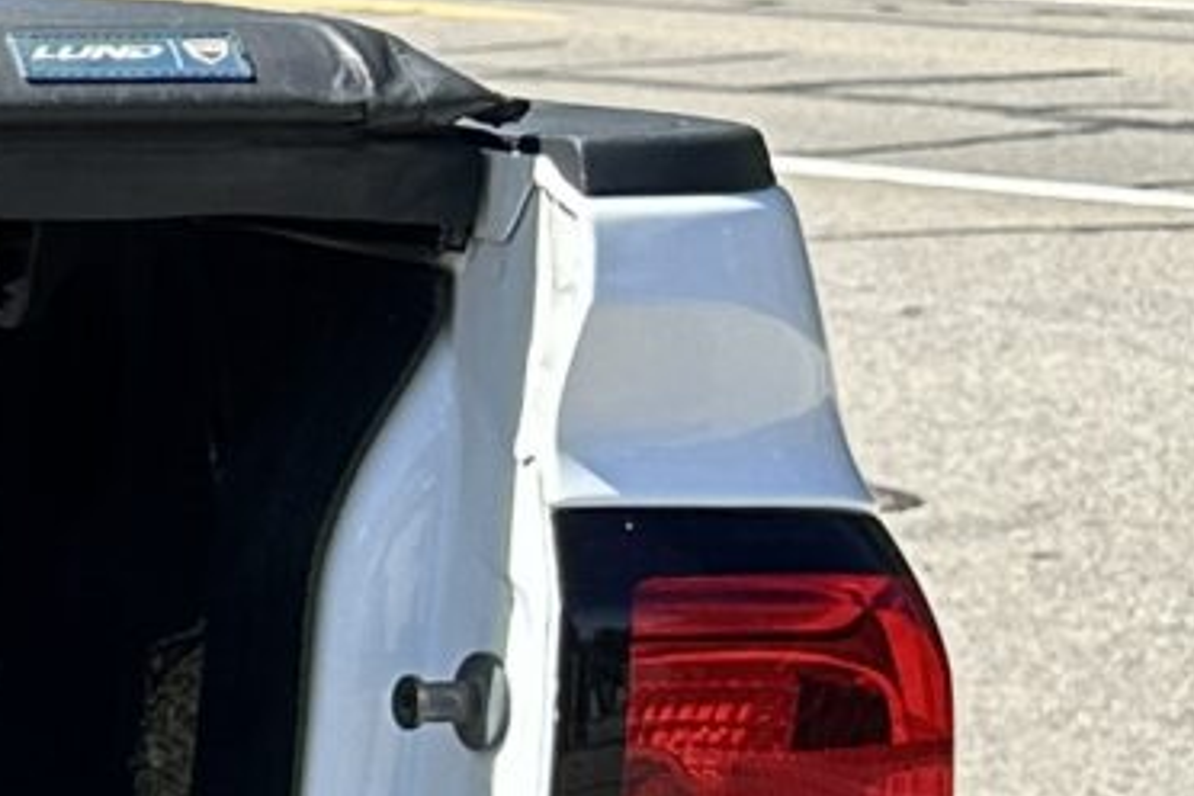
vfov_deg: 7.8
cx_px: -2179
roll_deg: +0.2
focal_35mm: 172
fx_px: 5704
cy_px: 1265
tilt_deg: -15.4
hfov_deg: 9.7
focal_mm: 6.86
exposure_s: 1/1473
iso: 80
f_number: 1.78
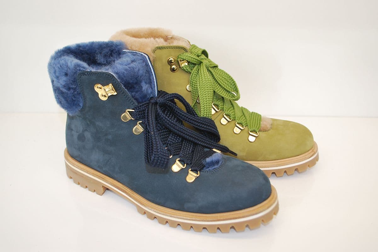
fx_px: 378
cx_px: 189
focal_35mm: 36
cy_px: 126
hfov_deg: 53.1
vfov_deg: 36.9
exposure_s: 1/125
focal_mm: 24
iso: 200
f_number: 4.2
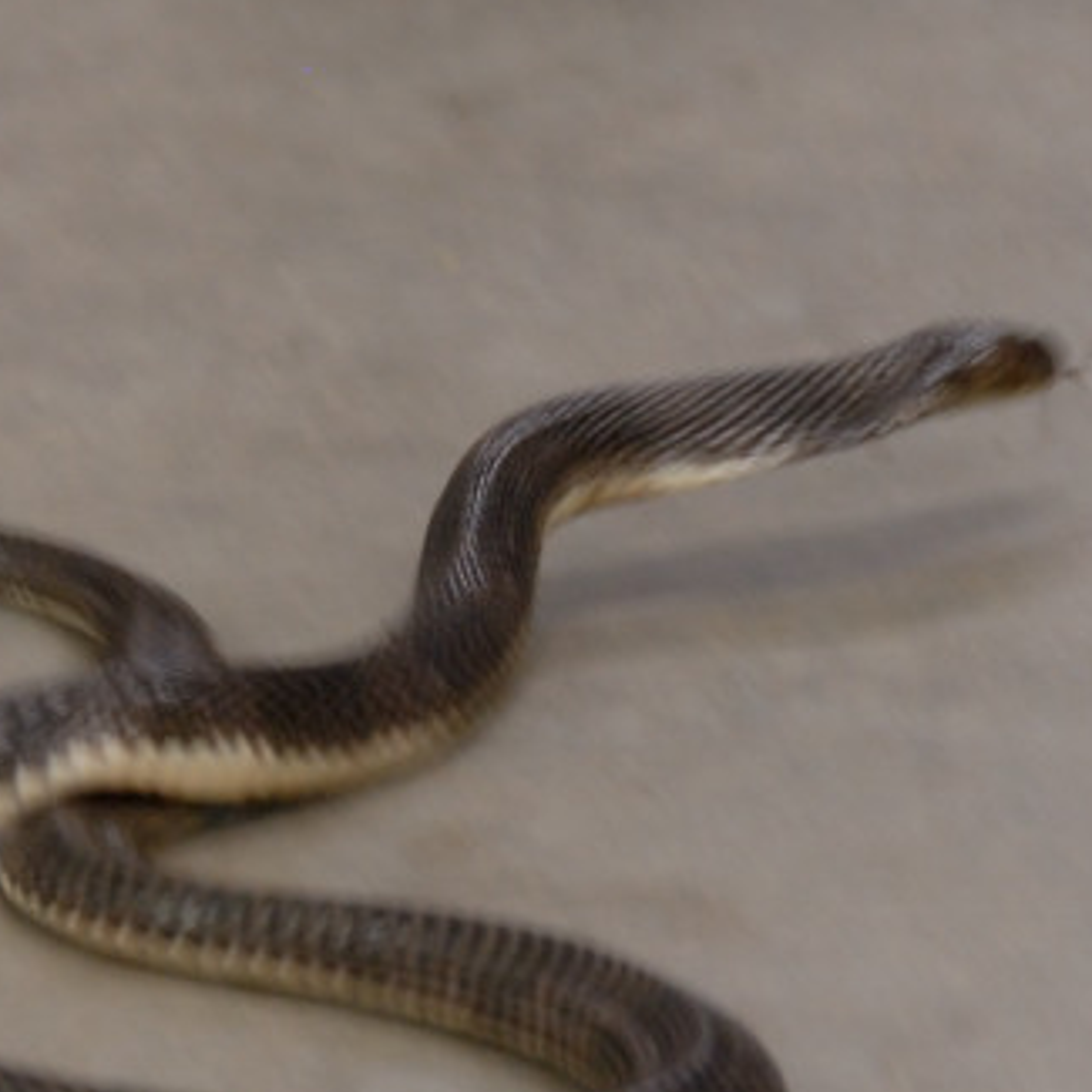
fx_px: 14250
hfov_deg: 4.4
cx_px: 259
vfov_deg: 4.4
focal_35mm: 399
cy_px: 672
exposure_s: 1/20
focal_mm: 105
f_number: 5.3
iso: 800
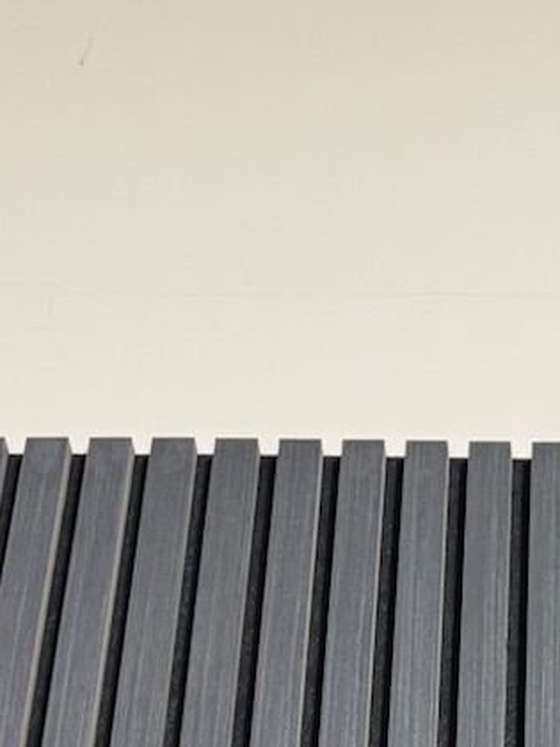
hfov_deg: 12.4
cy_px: 1498
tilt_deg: +15.7
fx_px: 2524
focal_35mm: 117
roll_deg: -0.2
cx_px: 667
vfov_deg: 14.1
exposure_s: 1/73
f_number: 1.78
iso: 200
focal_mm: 6.76
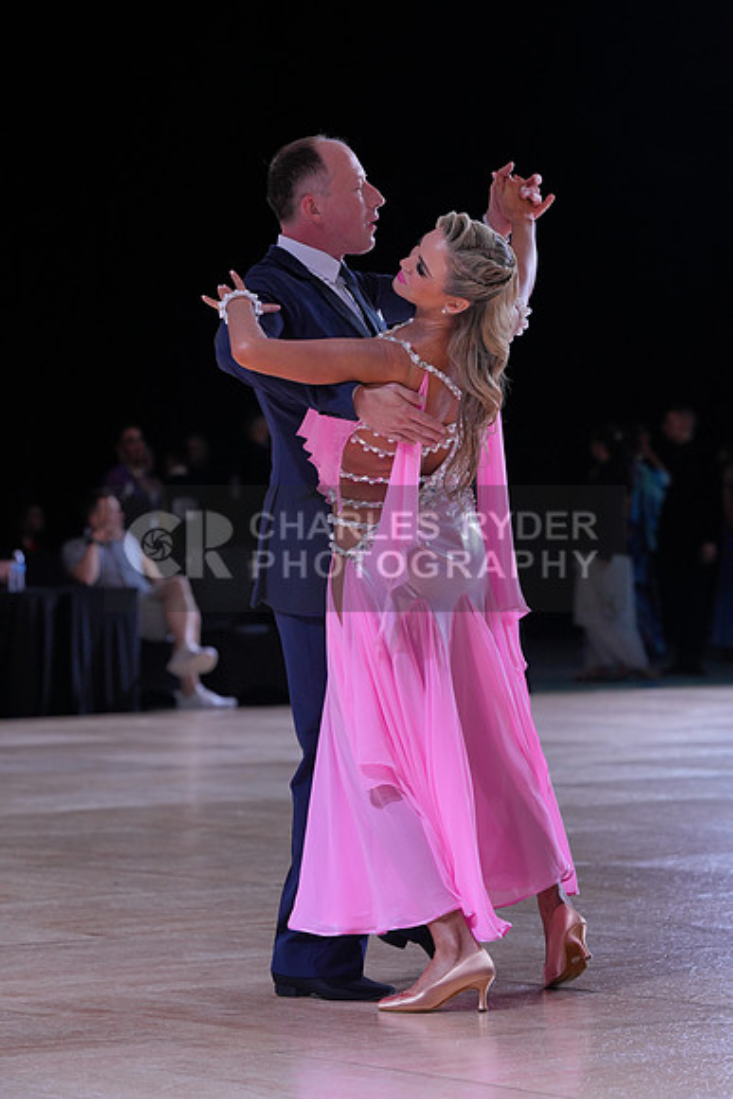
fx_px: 4517
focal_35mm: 148
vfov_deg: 13.9
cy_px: 550
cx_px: 366
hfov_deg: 9.3
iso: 1250
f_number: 5.6
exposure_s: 1/400
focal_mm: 148
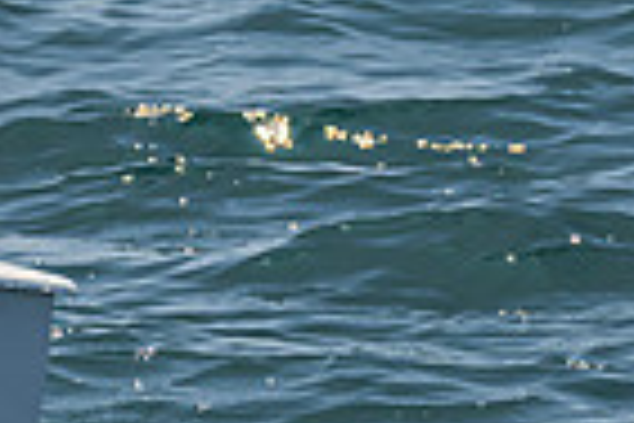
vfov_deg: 1.0
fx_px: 24583
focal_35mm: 1396
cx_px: -265
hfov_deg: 1.5
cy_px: -337
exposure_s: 1/1250
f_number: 8
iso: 250
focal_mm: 280
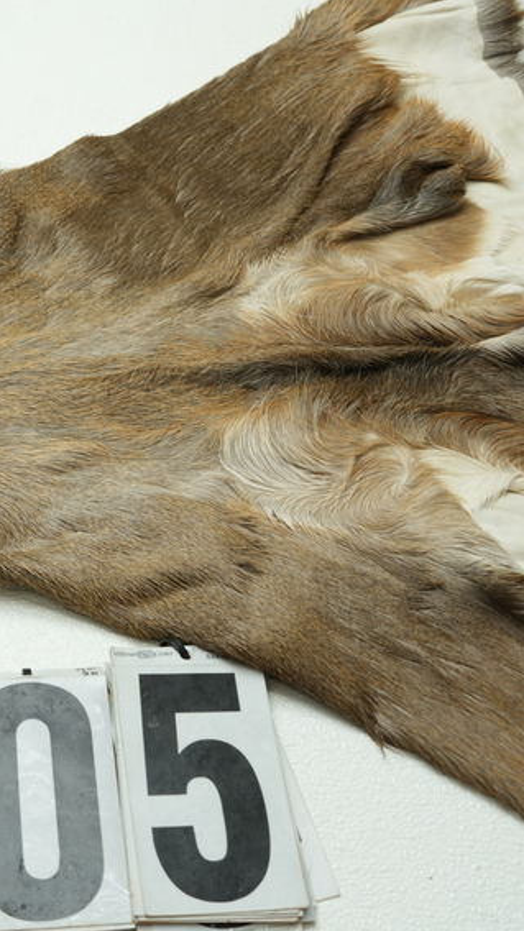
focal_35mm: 53
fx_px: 1309
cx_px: -2
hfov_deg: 21.8
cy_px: 467
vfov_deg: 39.2
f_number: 6.3
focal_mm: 28
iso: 250
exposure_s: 1/125
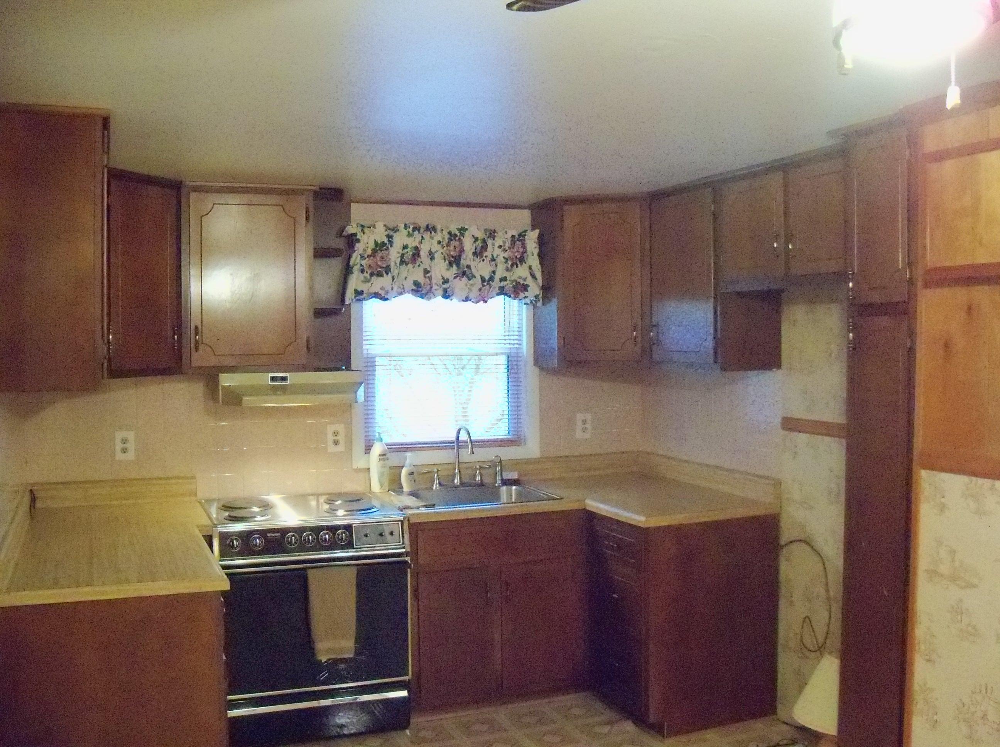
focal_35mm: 35
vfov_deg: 40.6
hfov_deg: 52.7
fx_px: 1010
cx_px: 500
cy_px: 374
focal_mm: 6.2
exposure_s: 1/30
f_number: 3.5
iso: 2000
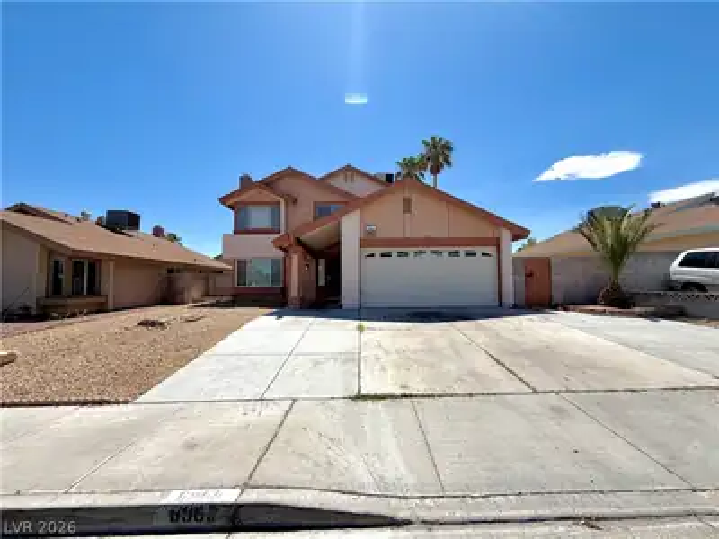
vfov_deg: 85.7
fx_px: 291
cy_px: 270
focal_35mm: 14
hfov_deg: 102.1
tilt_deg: +3.3
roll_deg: +1.2
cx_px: 360
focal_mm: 2.22
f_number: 2.2
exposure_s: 1/1656
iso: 25
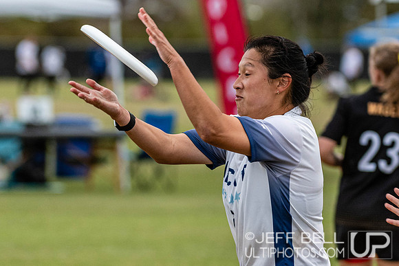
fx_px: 5208
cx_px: 204
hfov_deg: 4.4
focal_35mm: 470
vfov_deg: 2.9
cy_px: 135
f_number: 4
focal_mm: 200
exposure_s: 1/1000
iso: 1000
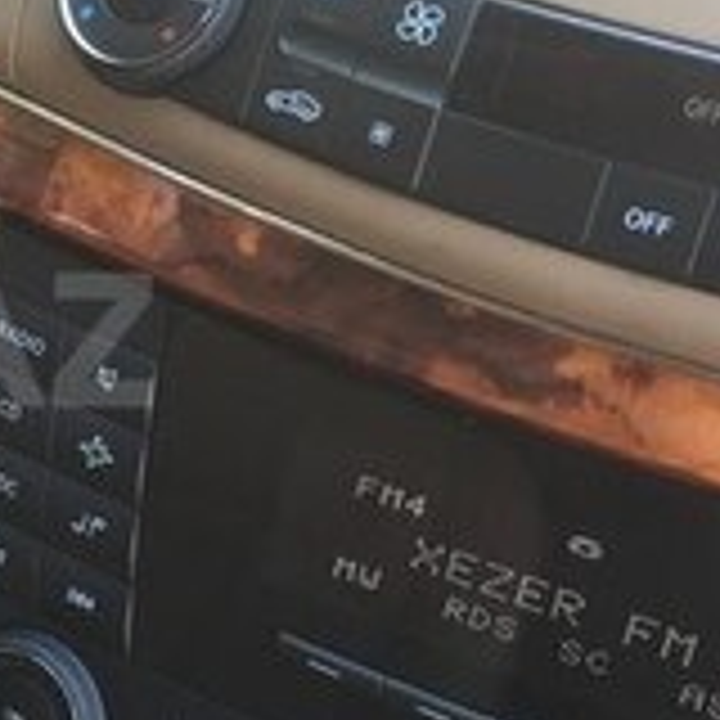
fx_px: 2494
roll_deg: -2.4
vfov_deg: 16.4
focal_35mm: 106
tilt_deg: -34.3
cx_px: -306
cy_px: 340
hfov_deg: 15.4
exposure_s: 1/33
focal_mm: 4.15
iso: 50
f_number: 2.2
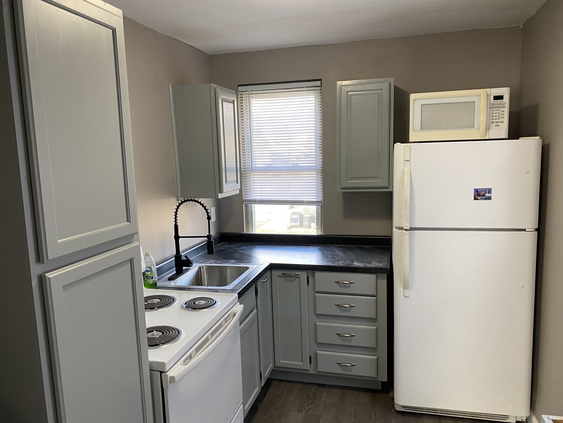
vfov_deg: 53.1
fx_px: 423
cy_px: 212
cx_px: 282
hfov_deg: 67.3
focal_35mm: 26
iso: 80
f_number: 1.8
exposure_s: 1/60
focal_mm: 4.25
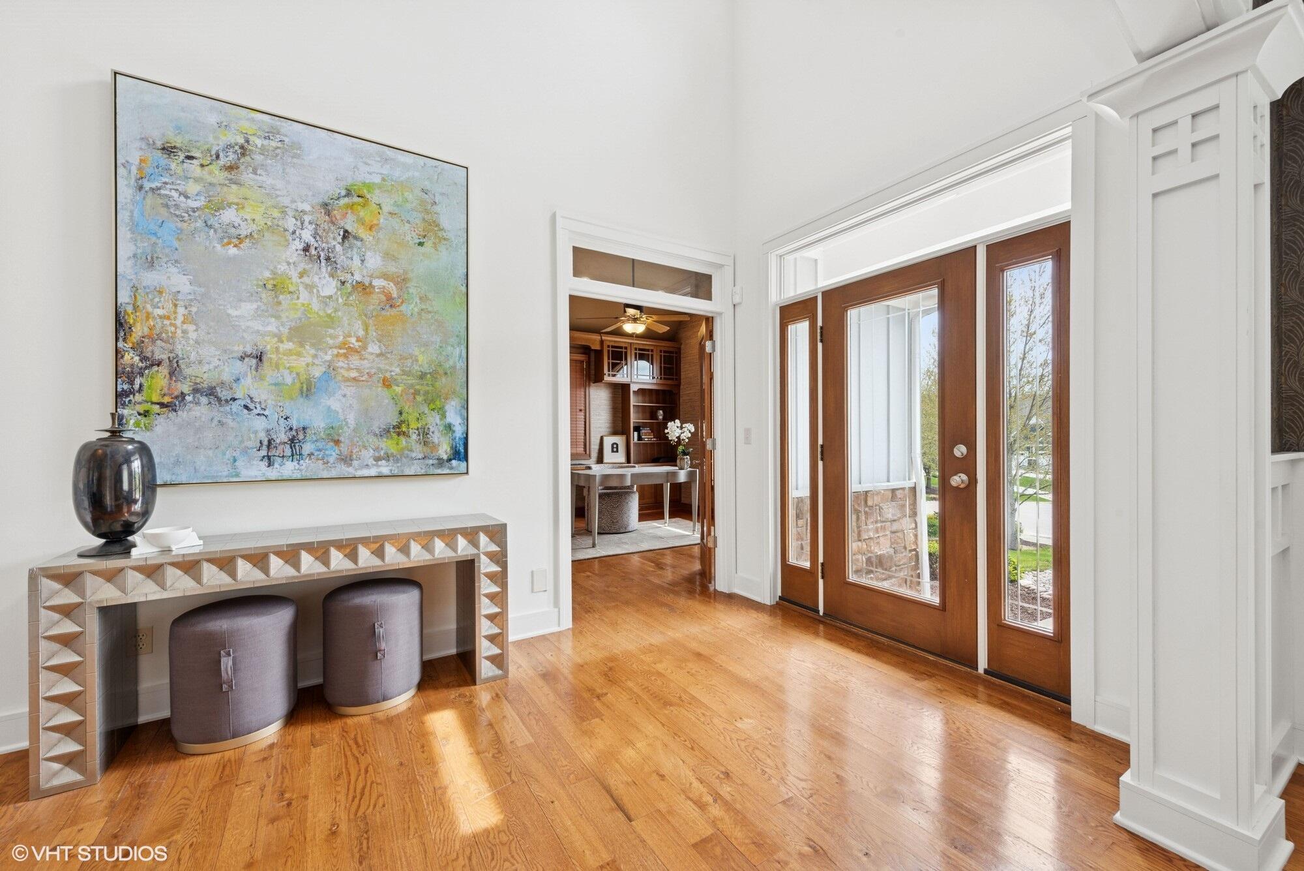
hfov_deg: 104.2
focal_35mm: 14
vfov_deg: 81.3
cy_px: 436
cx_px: 652
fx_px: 507
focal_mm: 14
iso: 200
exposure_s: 1/10
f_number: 11
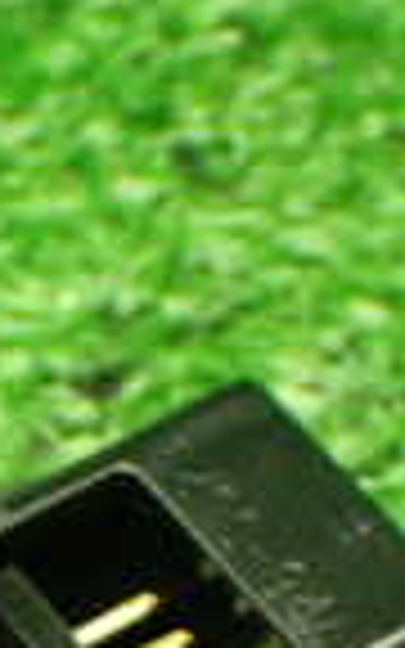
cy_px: 963
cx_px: -184
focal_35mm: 257
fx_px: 4539
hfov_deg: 5.1
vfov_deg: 8.0
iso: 800
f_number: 3.5
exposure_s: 1/60
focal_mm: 10.35
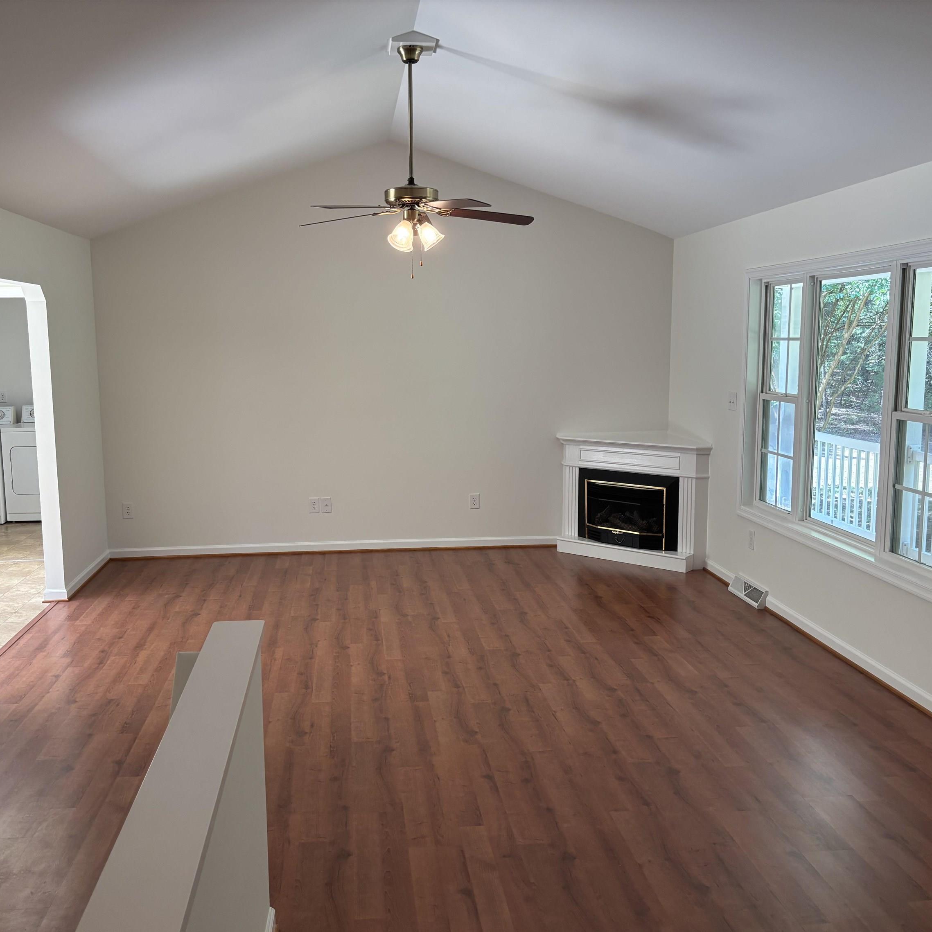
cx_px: 409
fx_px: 944
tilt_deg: -7.6
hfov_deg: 52.4
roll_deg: -0.1
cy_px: 470
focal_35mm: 31
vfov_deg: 52.5
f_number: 1.6
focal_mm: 5.96
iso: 125
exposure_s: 1/120
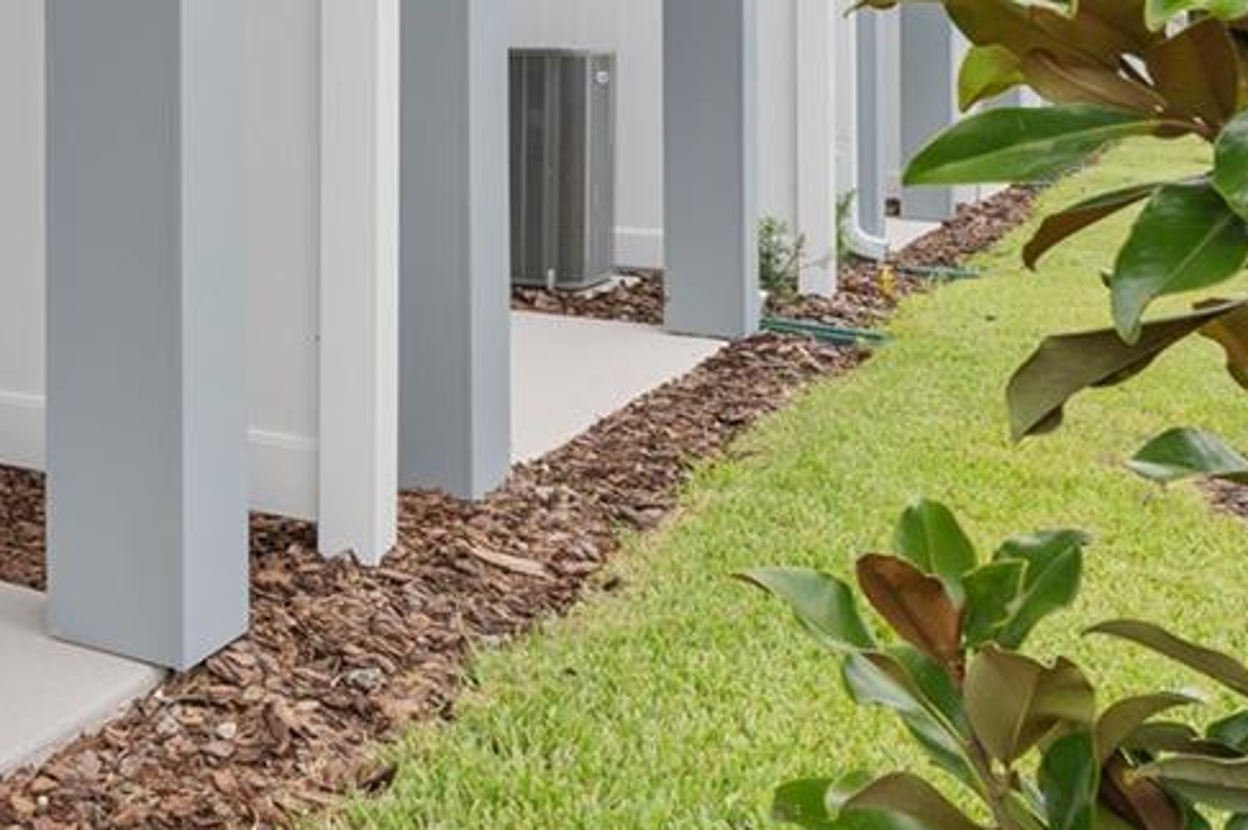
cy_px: 54
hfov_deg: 33.0
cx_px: -333
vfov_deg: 27.9
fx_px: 1594
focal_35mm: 46
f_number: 8
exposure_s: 1/250
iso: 320
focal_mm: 14
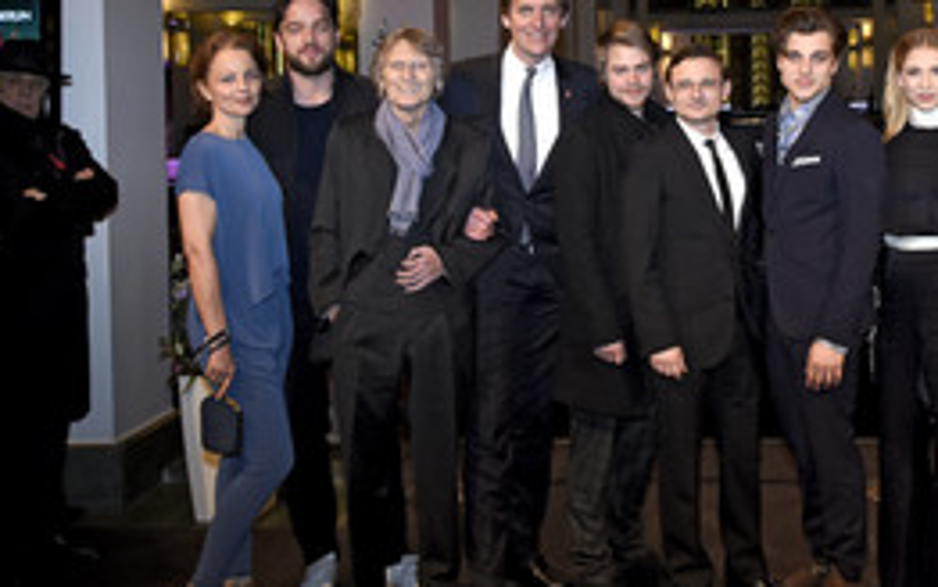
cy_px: 165
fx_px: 1276
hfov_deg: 39.0
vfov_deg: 25.7
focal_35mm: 50
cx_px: 736
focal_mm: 19
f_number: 6.3
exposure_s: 1/80
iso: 800
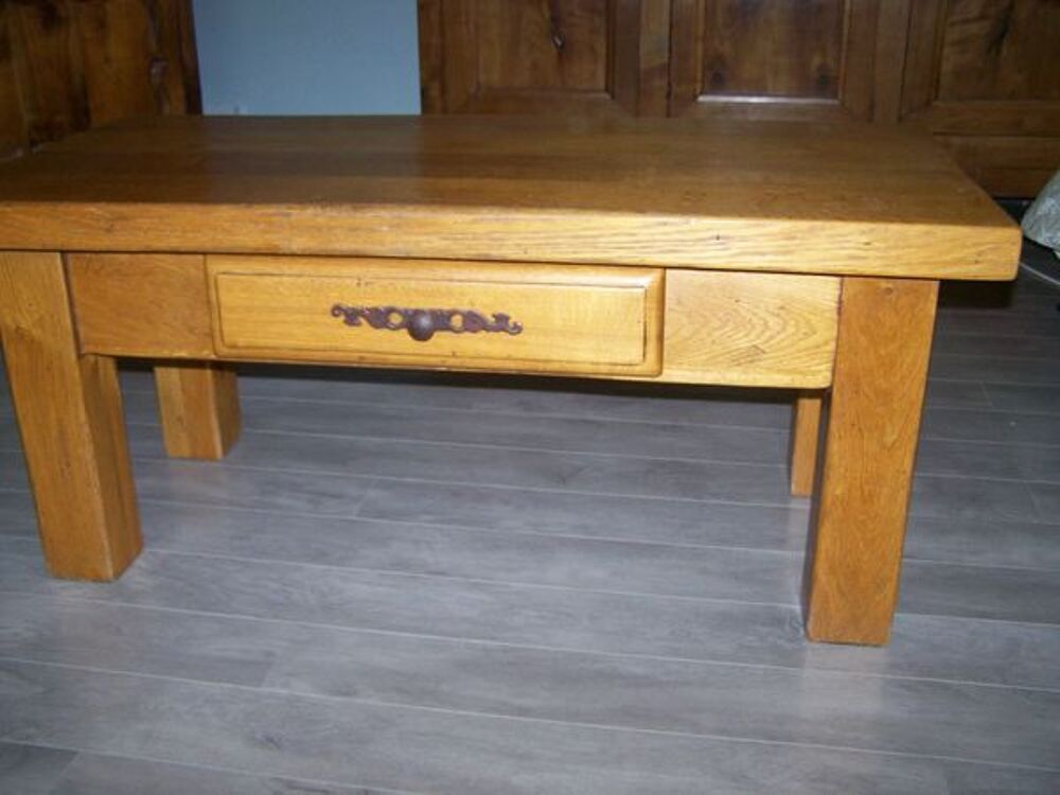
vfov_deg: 37.7
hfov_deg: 49.0
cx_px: 530
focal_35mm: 38
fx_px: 1164
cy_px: 398
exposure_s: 1/60
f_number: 2.8
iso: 160
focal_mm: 6.3
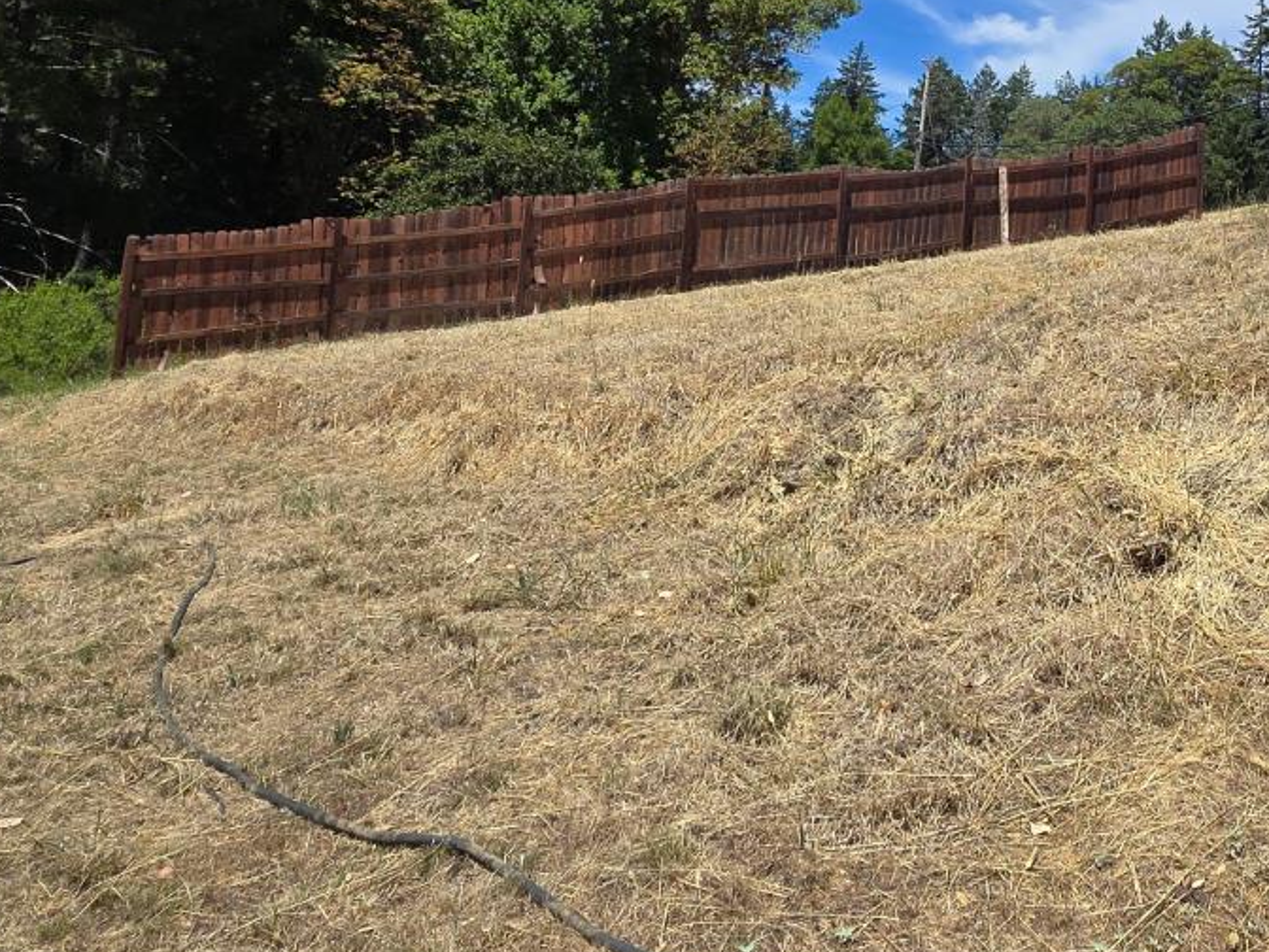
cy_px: 224
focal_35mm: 29
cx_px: 908
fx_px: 1063
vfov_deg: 46.3
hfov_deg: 59.3
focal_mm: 2.2
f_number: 2.2
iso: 50
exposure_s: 1/2929
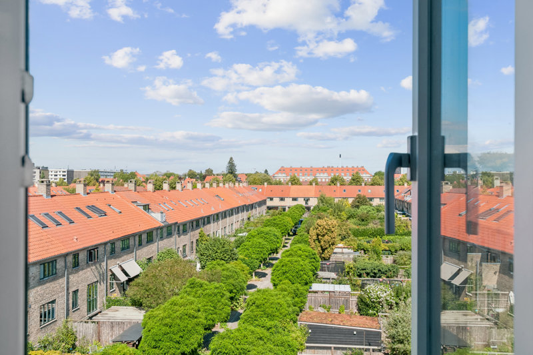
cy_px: 178
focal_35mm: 36
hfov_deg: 53.1
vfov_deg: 36.9
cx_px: 266
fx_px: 533
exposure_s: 1/400
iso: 200
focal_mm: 24
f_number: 10
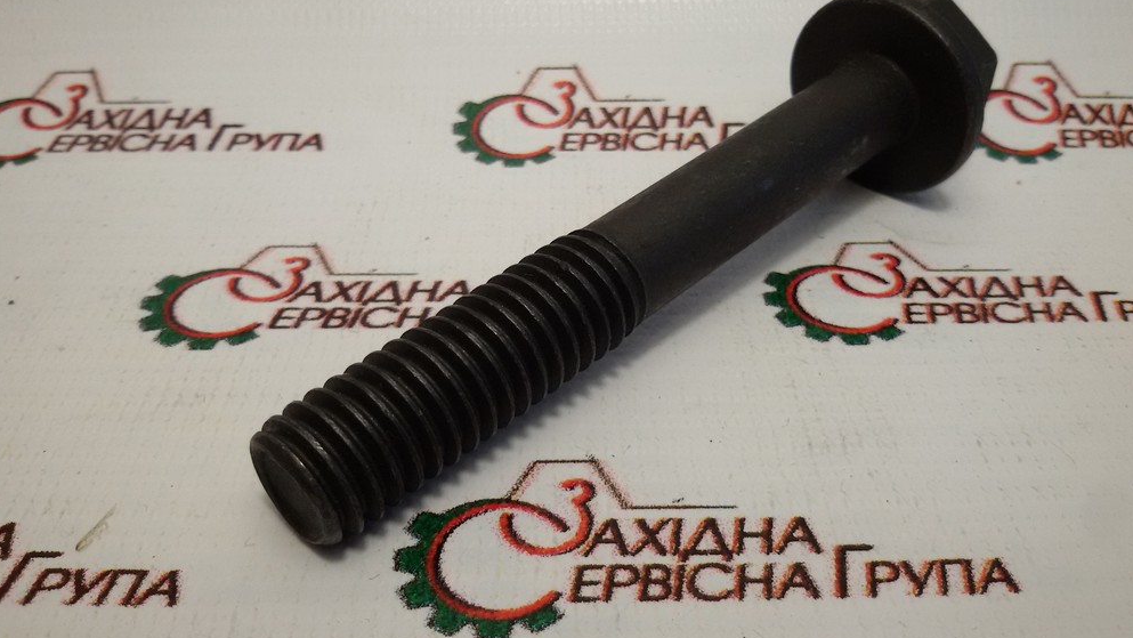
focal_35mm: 34
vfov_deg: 34.6
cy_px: 288
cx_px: 567
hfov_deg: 58.0
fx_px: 1022
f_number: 2.4
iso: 64
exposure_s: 1/120
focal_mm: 2.93
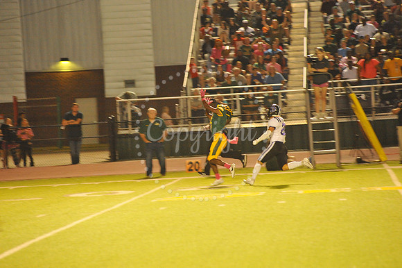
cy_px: 134
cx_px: 201
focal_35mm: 200
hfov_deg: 10.3
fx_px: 2232
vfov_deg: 6.9
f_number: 5
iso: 6400
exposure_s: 1/200
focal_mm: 200
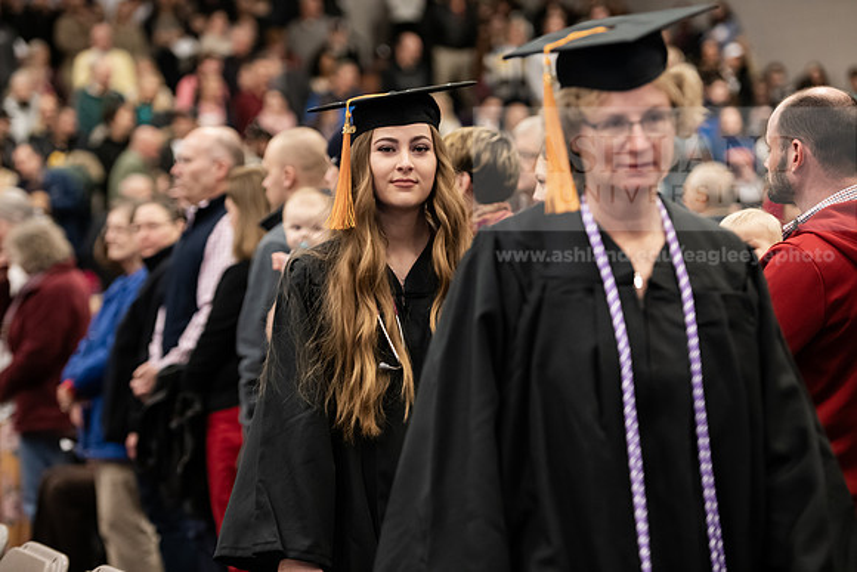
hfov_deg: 18.6
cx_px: 428
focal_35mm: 110
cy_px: 286
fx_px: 2619
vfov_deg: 12.5
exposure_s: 1/200
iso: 2000
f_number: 3.2
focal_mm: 110
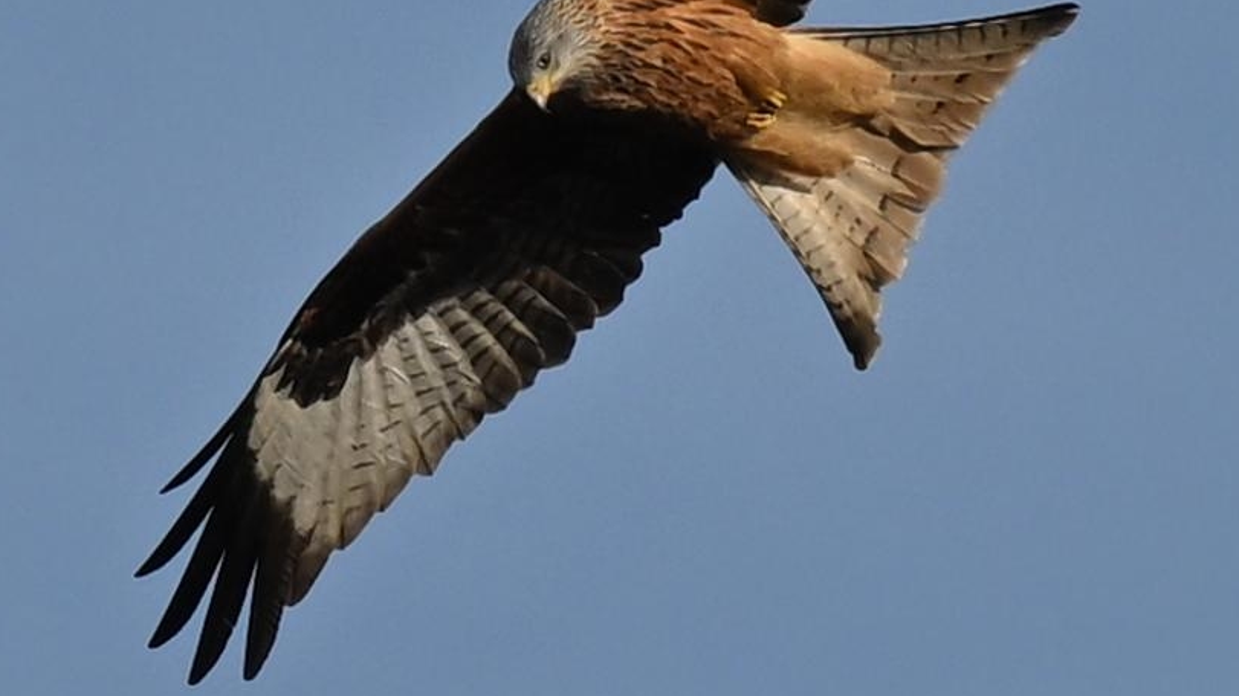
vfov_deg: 2.4
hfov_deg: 4.4
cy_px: 44
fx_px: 16294
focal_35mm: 496
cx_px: 498
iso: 125
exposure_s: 1/1000
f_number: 6.3
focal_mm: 200
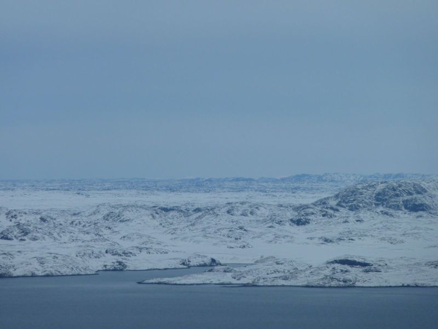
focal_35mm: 300
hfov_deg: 6.6
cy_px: 164
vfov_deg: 5.0
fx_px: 3796
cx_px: 219
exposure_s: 1/800
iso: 80
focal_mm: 49.2
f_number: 5.6
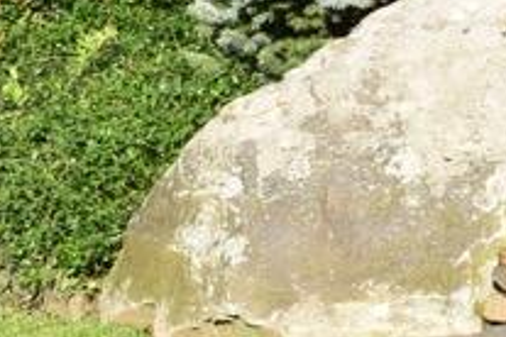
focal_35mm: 223
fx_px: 3134
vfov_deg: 6.0
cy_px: -258
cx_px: 1347
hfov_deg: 8.2
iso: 400
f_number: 10
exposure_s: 1/320
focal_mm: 24
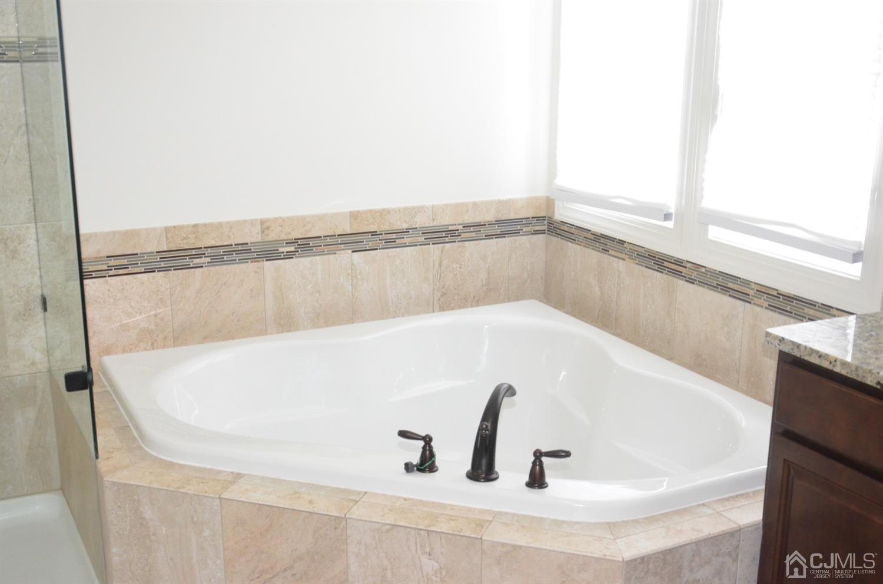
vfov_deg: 31.7
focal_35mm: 42
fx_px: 1028
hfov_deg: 46.5
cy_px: 292
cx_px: 442
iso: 4000
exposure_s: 1/200
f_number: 7.1
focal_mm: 28
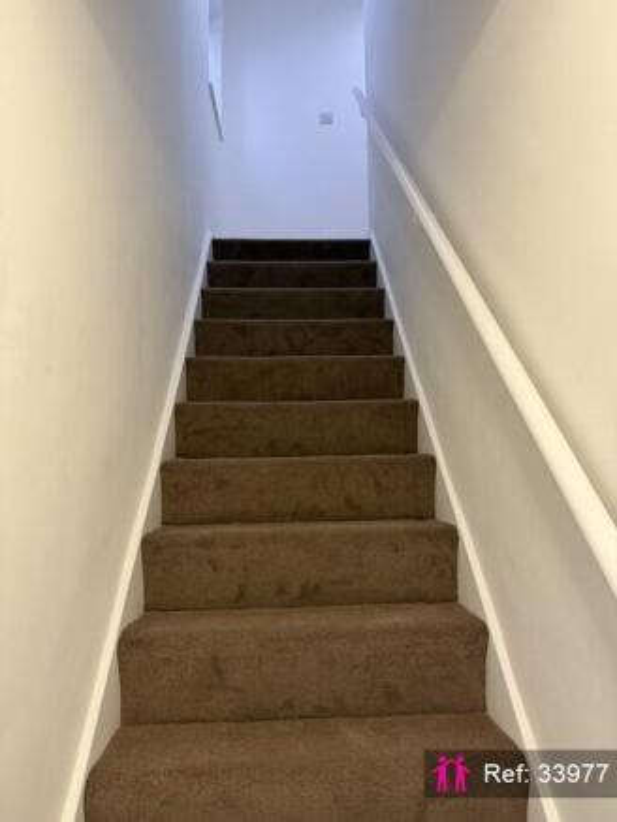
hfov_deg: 56.8
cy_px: 411
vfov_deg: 71.6
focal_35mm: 24
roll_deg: +0.7
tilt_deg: +4.9
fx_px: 570
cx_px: 308
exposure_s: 1/50
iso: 160
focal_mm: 6.76
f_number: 1.78
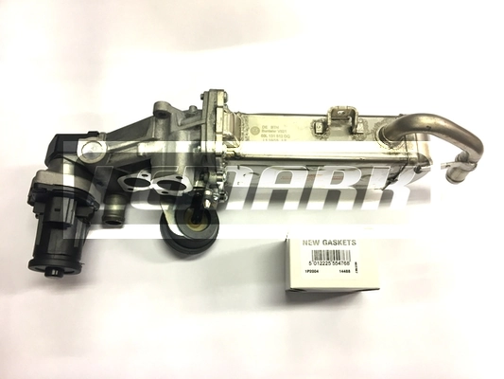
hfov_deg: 61.6
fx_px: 422
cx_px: 252
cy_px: 190
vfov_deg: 48.2
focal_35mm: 29
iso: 80
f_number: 2.2
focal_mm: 4.15
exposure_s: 1/33
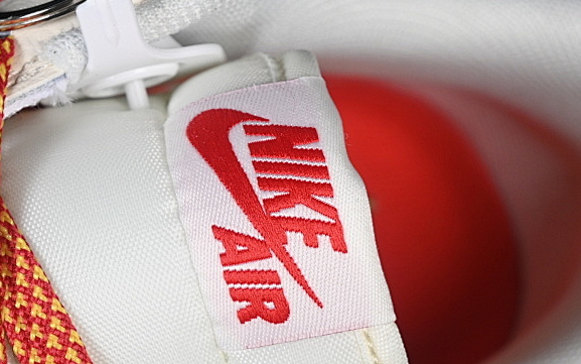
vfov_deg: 9.2
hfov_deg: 14.6
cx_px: 144
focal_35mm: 143
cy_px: 236
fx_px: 2265
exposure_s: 1/60
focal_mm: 50
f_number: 7.1
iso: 160
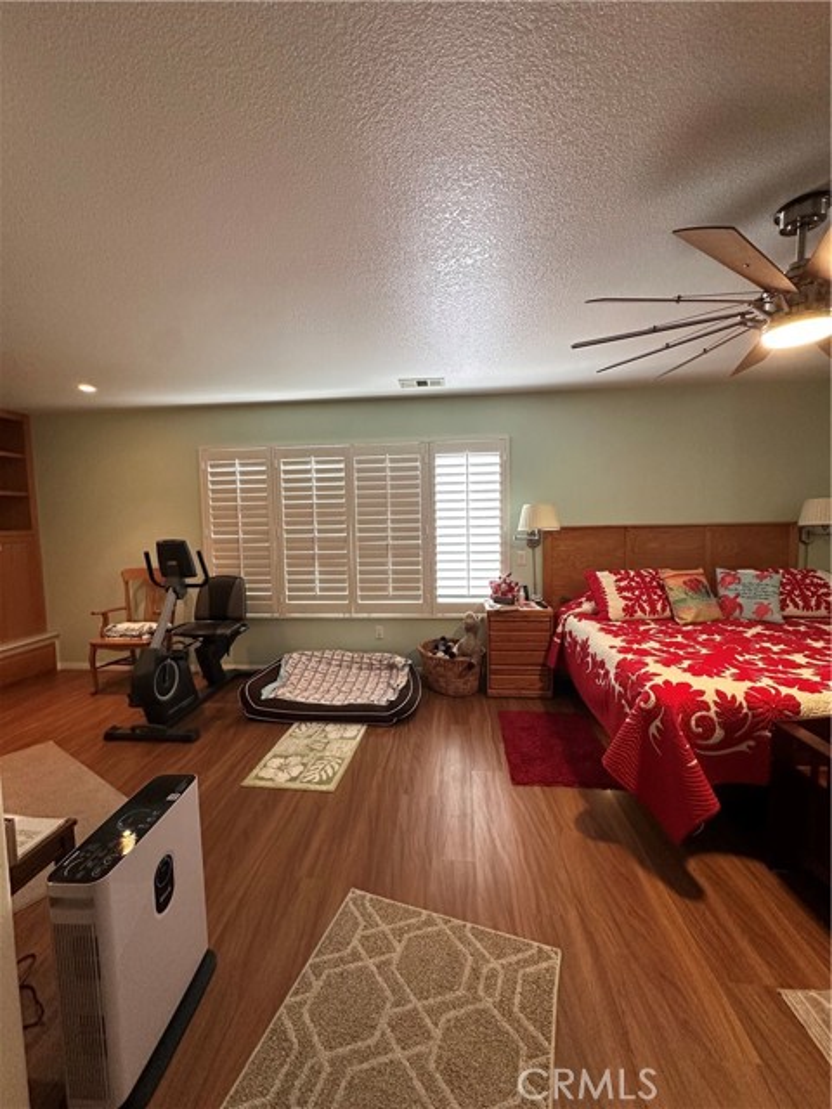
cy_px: 554
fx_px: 449
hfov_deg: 85.7
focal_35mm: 14
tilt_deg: -3.9
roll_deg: +0.6
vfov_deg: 102.1
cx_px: 416
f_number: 2.2
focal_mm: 2.22
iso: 250
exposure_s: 1/120
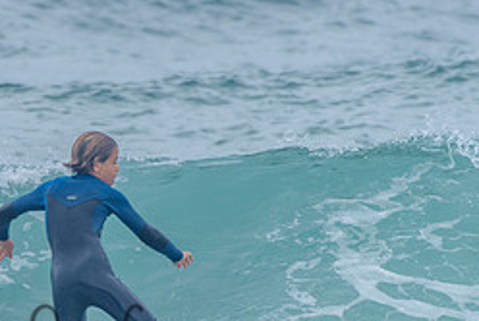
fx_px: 19076
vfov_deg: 1.0
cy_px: 234
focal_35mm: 1432
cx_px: 100
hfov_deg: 1.4
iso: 160
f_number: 5.6
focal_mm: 500
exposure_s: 1/2000
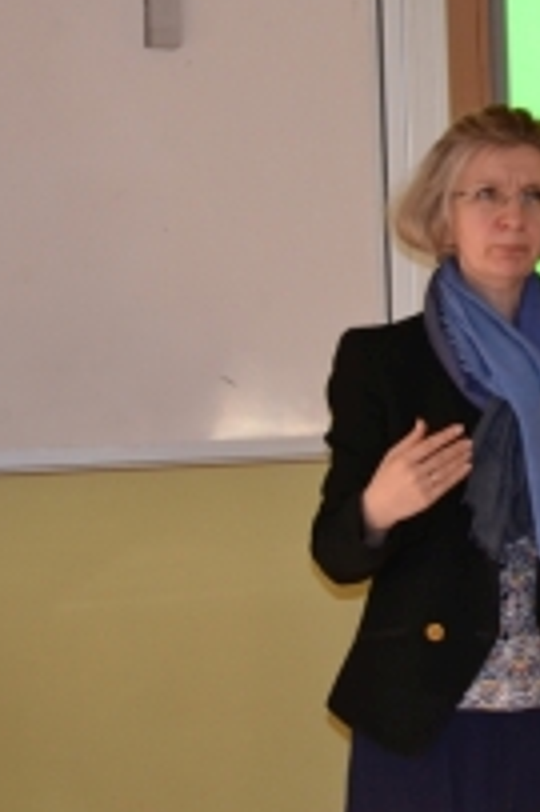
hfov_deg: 7.0
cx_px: 632
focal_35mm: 195
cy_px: 342
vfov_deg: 10.6
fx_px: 4395
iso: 900
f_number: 5.3
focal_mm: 66
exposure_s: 1/60
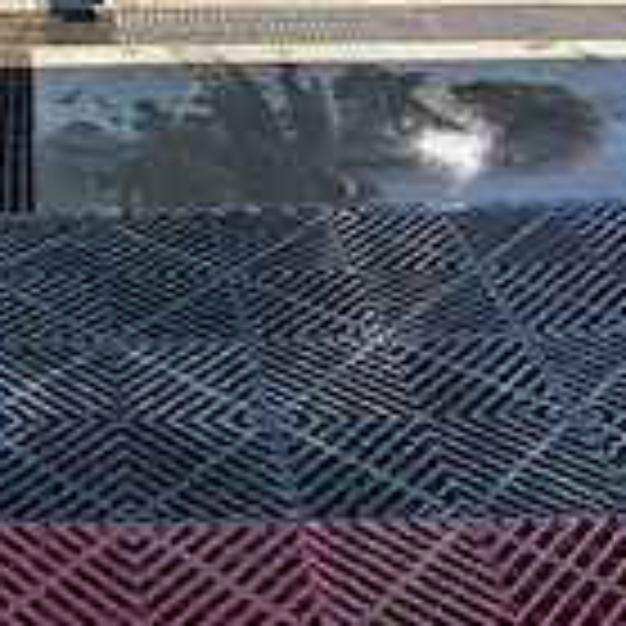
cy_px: -158
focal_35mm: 66
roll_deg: +0.8
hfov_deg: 24.9
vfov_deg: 23.5
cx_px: 0
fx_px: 1350
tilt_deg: -10.1
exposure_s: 1/1642
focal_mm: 5.96
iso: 50
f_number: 1.6
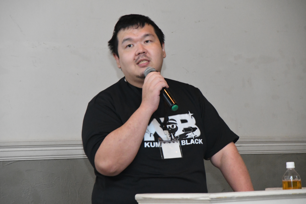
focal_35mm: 202
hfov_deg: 10.2
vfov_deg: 6.8
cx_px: 153
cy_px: 102
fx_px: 1721
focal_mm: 135
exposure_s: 1/50
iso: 8000
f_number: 8
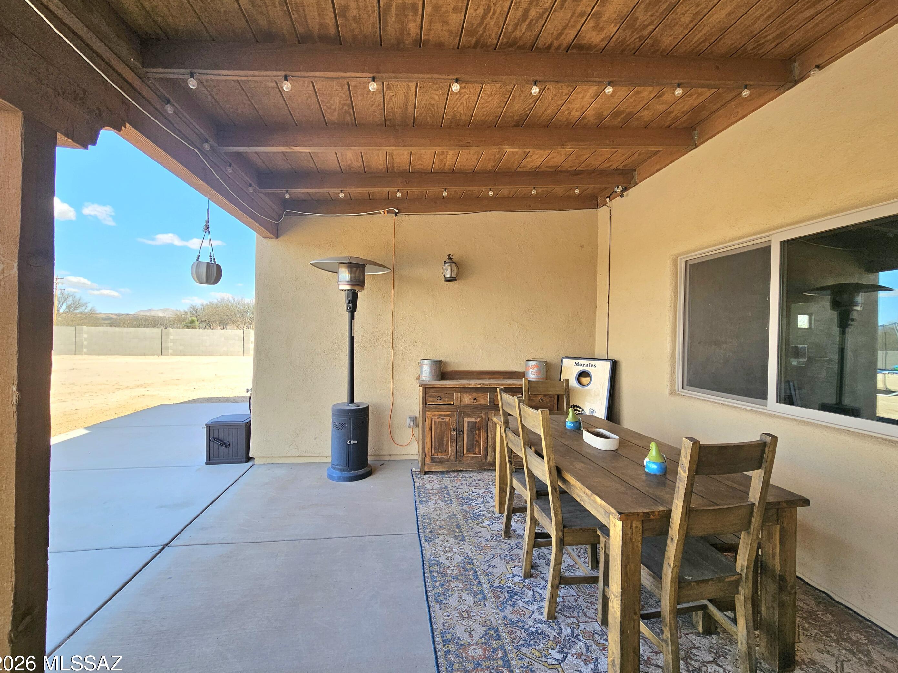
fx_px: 363
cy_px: 334
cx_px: 458
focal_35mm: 14
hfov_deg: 102.1
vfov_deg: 85.7
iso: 50
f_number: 2.2
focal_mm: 2.2
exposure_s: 1/345
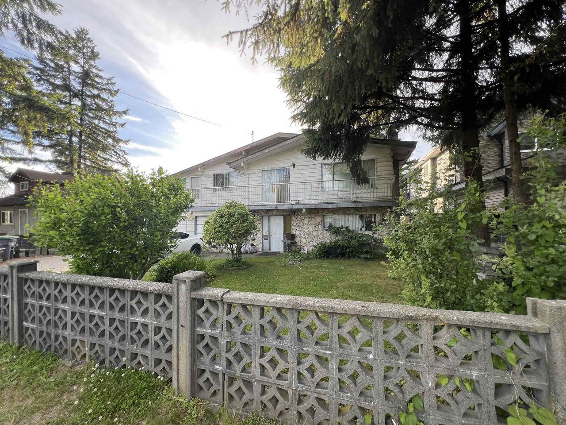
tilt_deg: +1.7
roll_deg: +0.0
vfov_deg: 89.9
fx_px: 213
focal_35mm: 13
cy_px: 212
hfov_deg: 106.2
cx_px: 283
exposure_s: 1/201
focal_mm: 1.57
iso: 32
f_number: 1.8
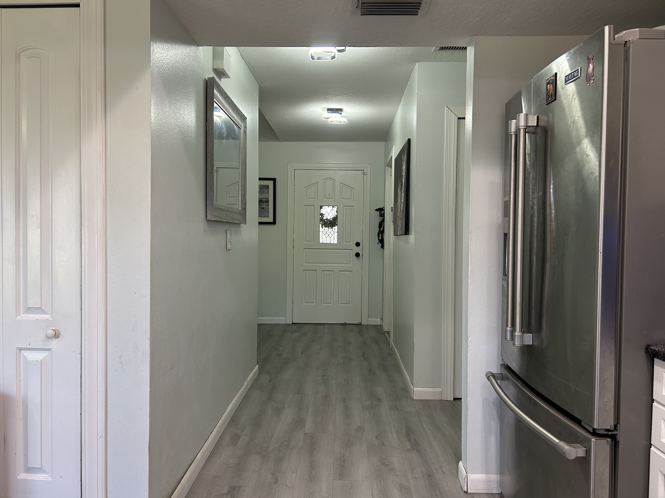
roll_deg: -0.4
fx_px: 499
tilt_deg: -1.6
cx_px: 332
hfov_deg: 67.3
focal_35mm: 26
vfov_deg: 53.1
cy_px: 249
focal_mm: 5.7
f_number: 1.5
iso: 100
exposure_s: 1/120
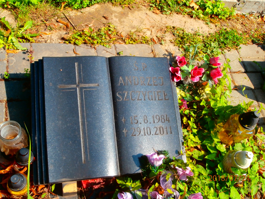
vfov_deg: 37.7
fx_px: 291
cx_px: 132
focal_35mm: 38
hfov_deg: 49.0
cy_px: 100
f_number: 3.9
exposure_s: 1/400
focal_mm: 6.67
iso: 100
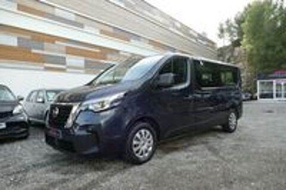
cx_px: 143
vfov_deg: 51.2
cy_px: 95
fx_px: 198
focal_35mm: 25
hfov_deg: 71.6
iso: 125
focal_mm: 9.12
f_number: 2.8
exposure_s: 1/250
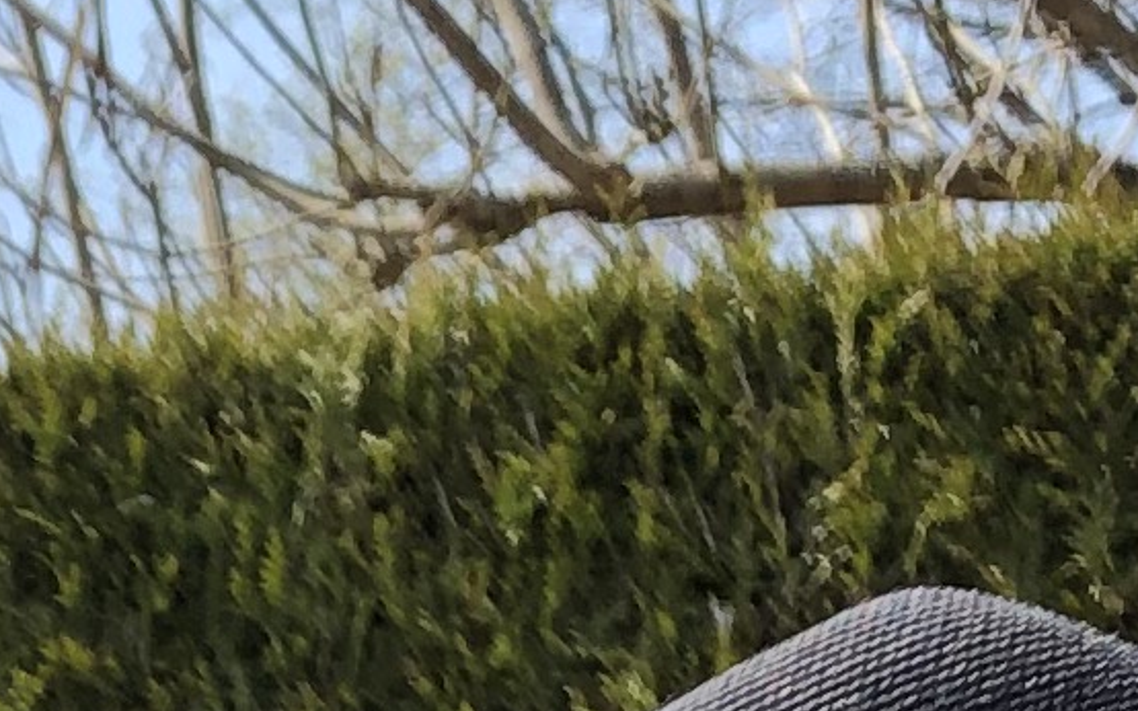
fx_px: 6698
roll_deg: +1.0
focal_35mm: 216
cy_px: 1969
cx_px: -565
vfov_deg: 5.7
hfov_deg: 9.4
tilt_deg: -2.0
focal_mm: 3.99
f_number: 1.8
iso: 20
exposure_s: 1/505
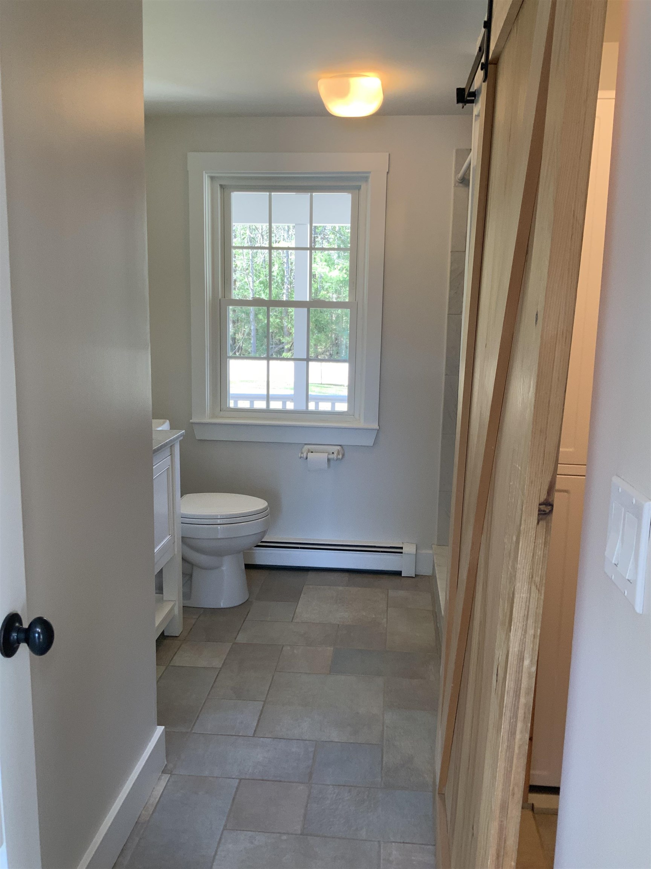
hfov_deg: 48.2
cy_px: 434
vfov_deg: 61.7
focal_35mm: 29
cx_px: 326
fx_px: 727
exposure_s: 1/60
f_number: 1.8
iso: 64
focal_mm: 3
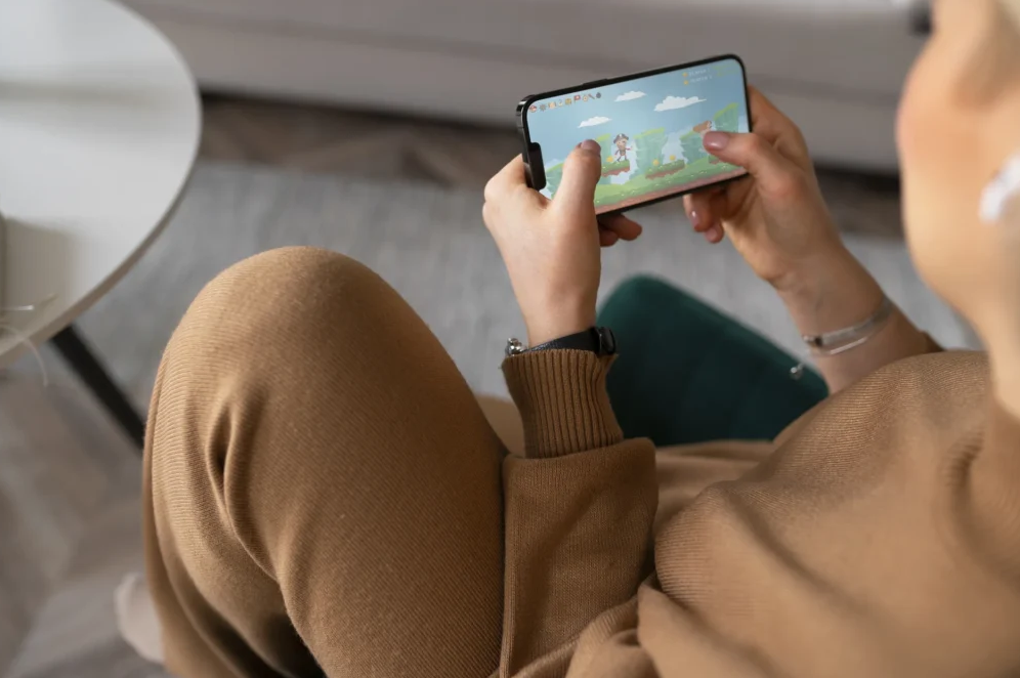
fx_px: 1019
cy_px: 338
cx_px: 518
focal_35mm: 36
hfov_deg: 53.2
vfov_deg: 36.8
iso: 500
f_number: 2.8
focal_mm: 35
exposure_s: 1/200
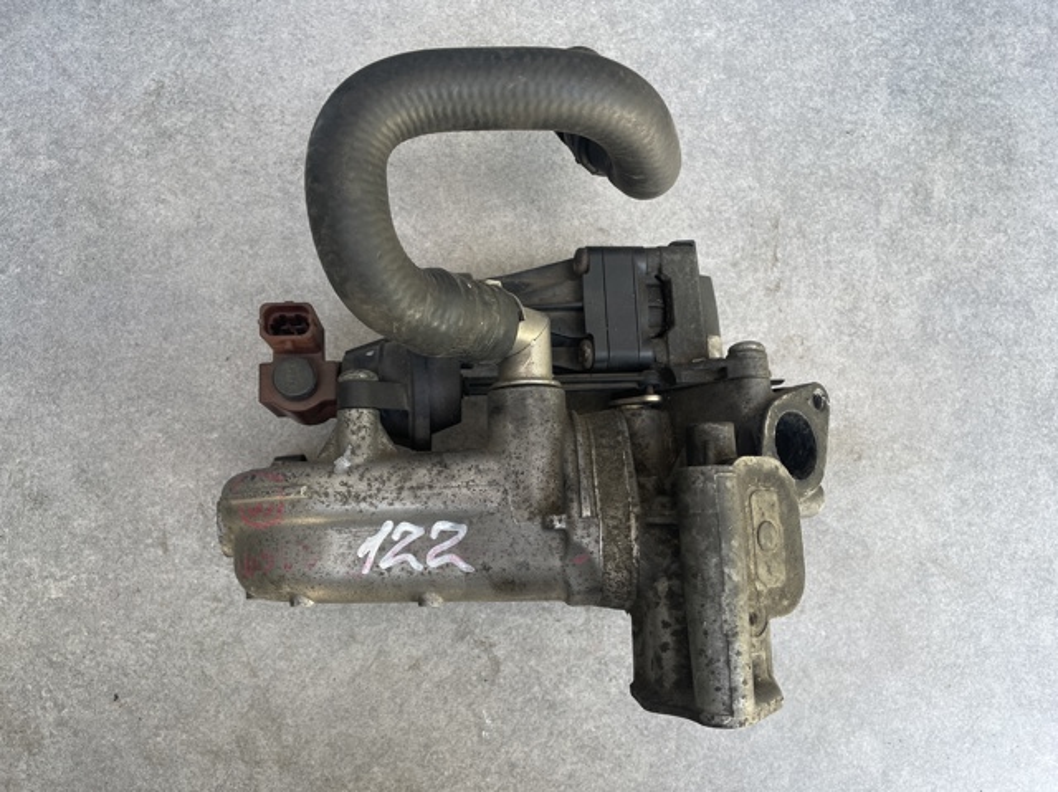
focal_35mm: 26
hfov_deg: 67.3
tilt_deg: -78.5
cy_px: 396
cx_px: 529
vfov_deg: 53.0
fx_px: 794
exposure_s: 1/121
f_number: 1.6
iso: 40
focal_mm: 4.2
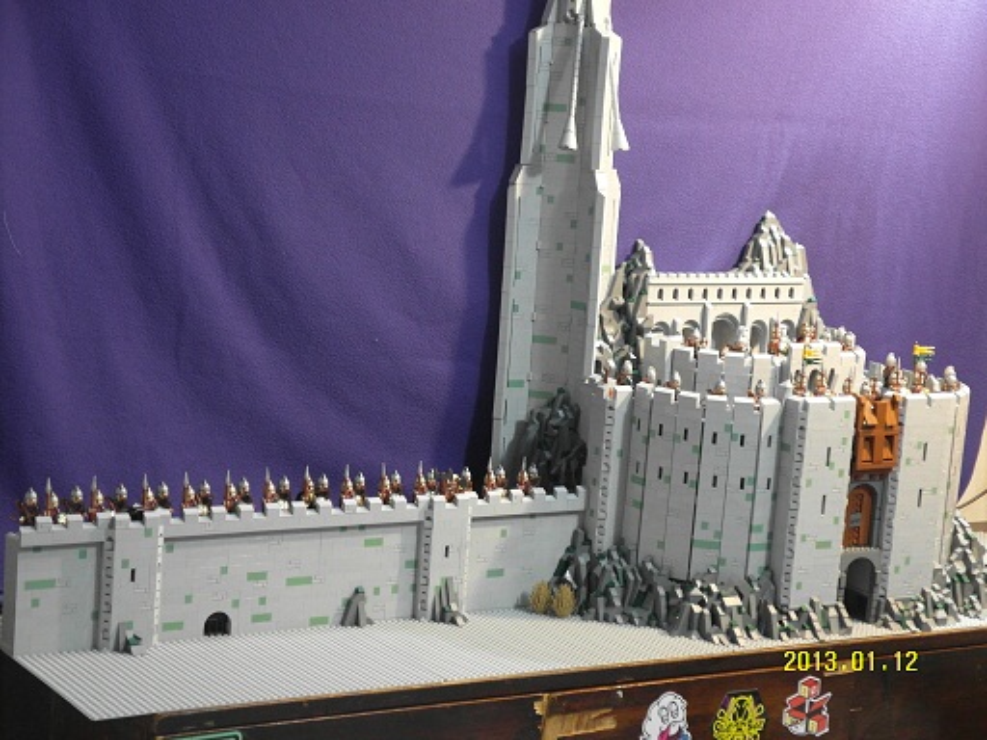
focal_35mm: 72
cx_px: 494
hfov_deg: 27.0
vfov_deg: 20.4
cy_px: 370
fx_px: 2053
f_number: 2.4
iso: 400
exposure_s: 1/10
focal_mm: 15.6
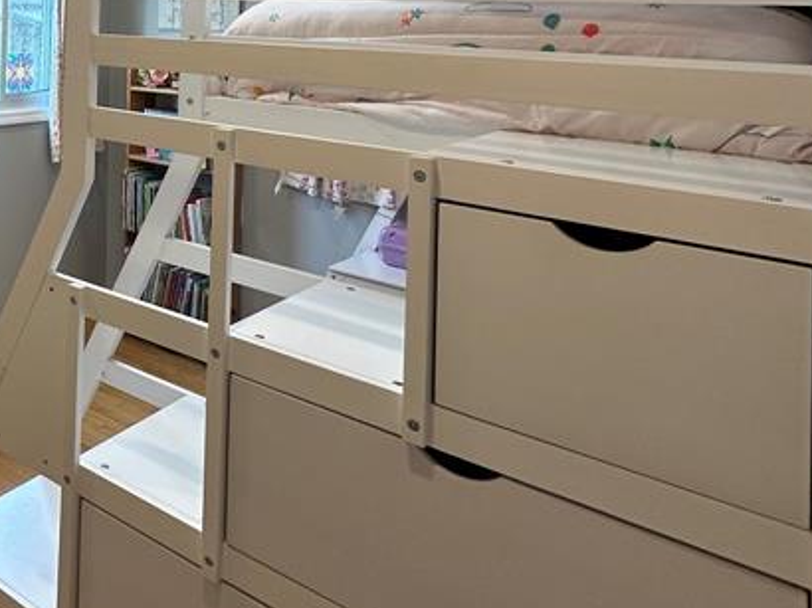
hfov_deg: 41.9
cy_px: -10
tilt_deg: +1.9
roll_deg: -2.3
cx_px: -79
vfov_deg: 36.3
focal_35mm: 35
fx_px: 821
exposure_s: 1/120
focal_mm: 2.22
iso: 100
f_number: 2.2
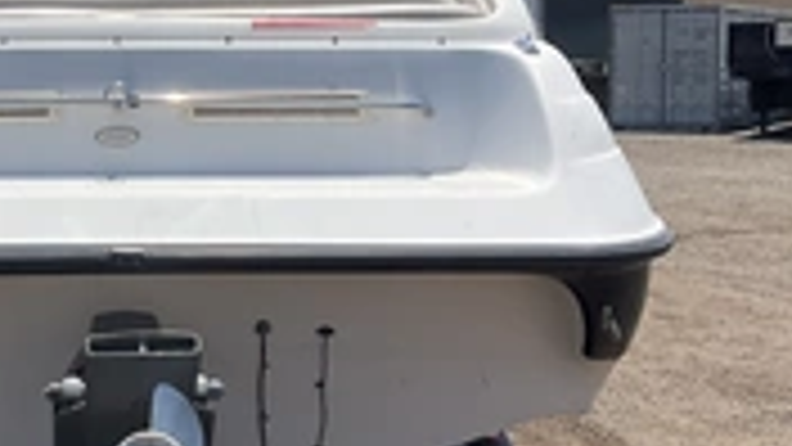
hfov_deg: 28.6
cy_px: 171
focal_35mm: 72
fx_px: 1512
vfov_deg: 16.7
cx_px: 135
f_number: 1.8
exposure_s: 1/2959
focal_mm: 3
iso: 25
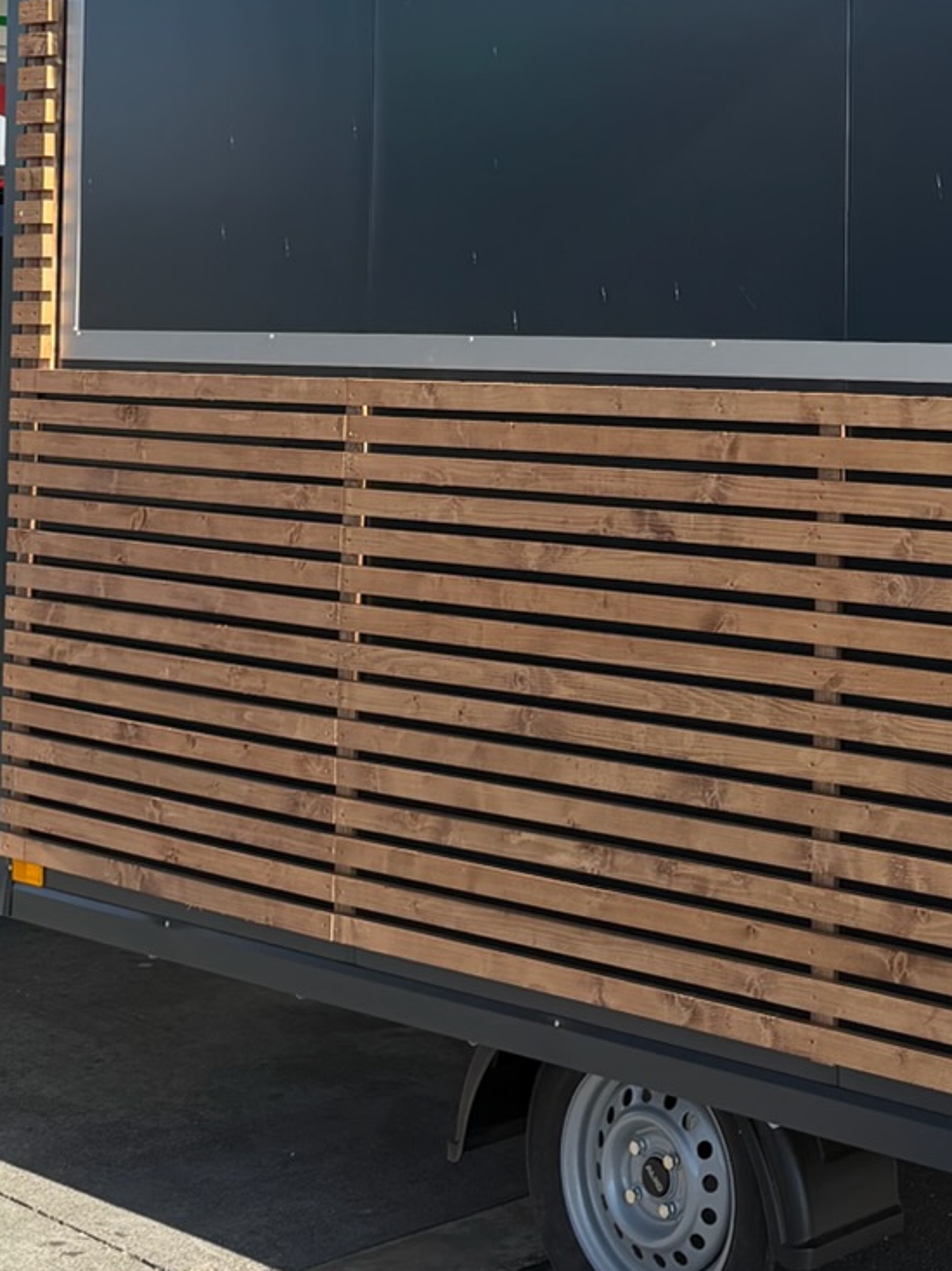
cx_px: 1099
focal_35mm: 67
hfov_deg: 20.7
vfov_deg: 28.3
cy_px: 237
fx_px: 2458
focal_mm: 6.76
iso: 80
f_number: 1.78
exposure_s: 1/2525
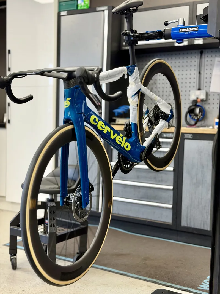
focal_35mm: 48
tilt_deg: -4.2
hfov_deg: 30.3
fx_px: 407
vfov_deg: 39.6
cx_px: 110
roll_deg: -1.8
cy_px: 147
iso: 64
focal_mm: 6.76
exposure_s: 1/50
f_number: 1.78
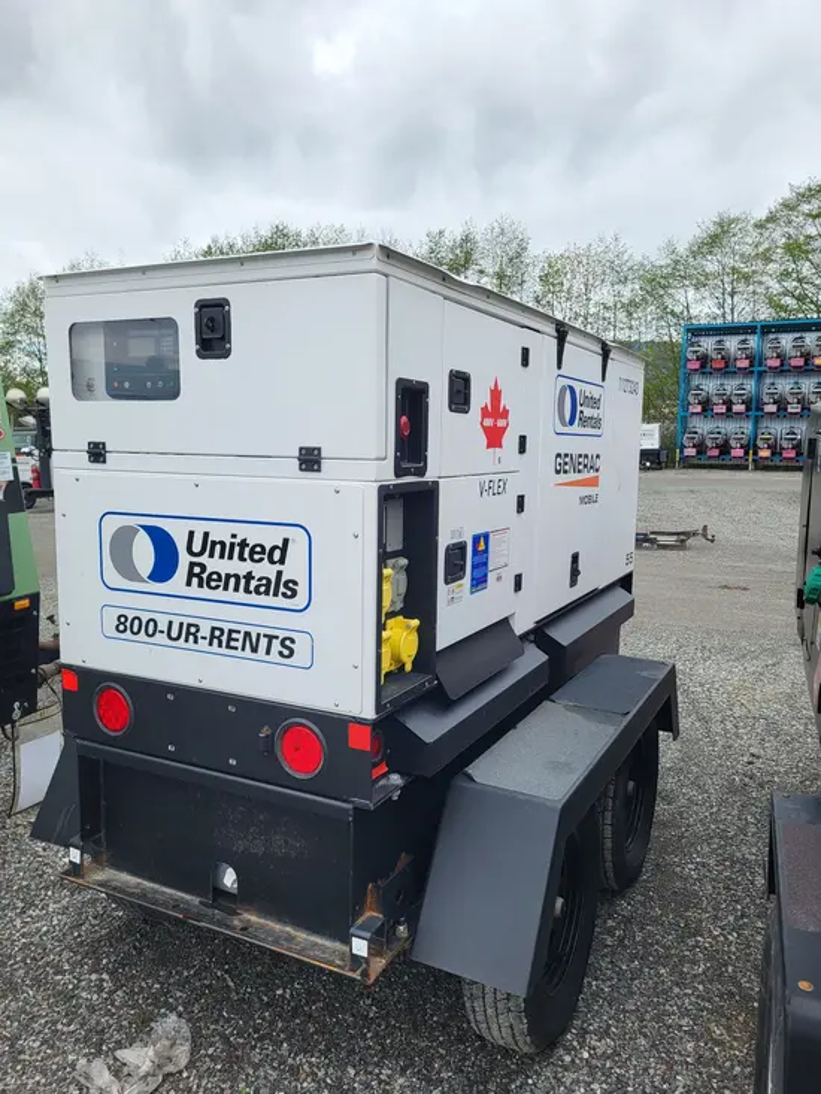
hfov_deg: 53.1
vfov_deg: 67.3
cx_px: 410
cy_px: 547
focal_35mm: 26
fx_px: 822
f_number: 1.8
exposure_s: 1/1300
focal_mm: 5.4
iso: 40
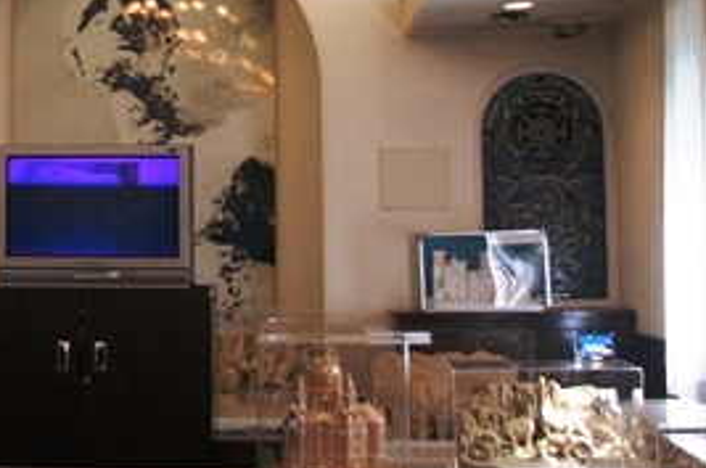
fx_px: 1586
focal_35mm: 81
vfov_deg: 16.4
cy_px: -24
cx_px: -11
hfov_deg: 23.9
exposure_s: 1/160
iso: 500
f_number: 4
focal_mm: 18
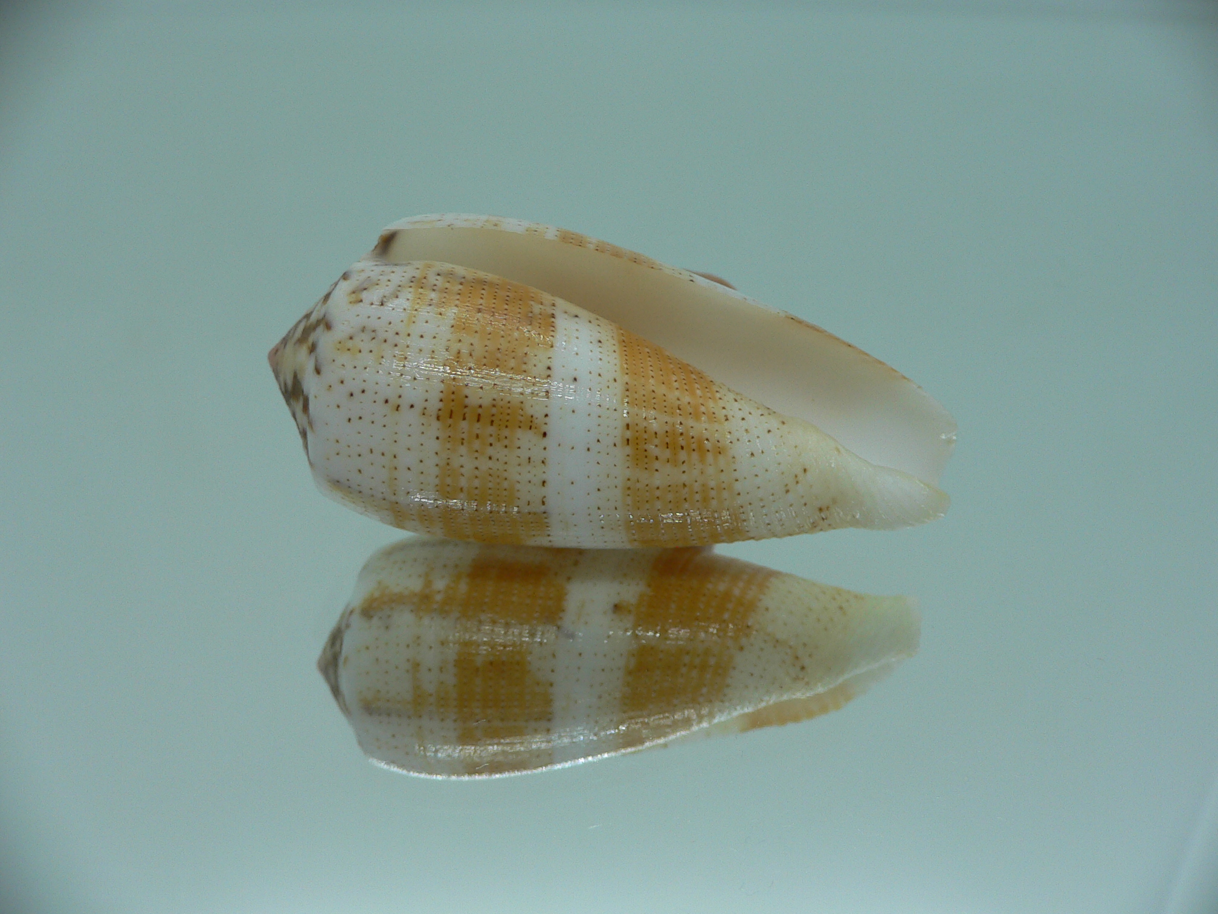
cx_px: 609
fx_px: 1232
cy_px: 457
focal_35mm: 35
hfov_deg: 52.6
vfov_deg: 40.7
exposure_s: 1/60
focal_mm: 4.6
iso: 80
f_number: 2.8
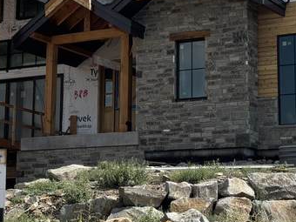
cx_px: 104
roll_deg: -0.5
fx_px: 838
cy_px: 87
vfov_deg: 15.1
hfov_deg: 20.0
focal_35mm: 98
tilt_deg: +10.8
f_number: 1.6
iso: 50
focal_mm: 5.96
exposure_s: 1/3311
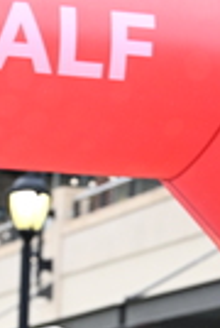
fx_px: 2617
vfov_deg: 7.0
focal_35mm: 287
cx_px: 70
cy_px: 499
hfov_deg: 4.8
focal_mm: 70
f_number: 2.8
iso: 1250
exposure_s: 1/2000
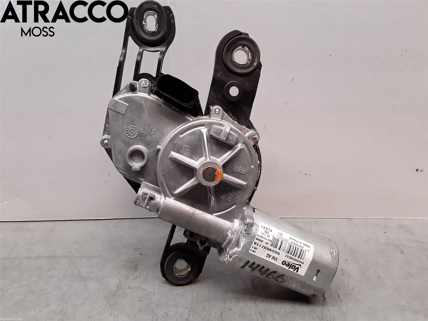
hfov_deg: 63.4
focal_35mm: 28
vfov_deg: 49.7
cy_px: 160
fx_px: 346
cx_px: 214
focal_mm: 2.91
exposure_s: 1/100
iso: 80
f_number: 1.9
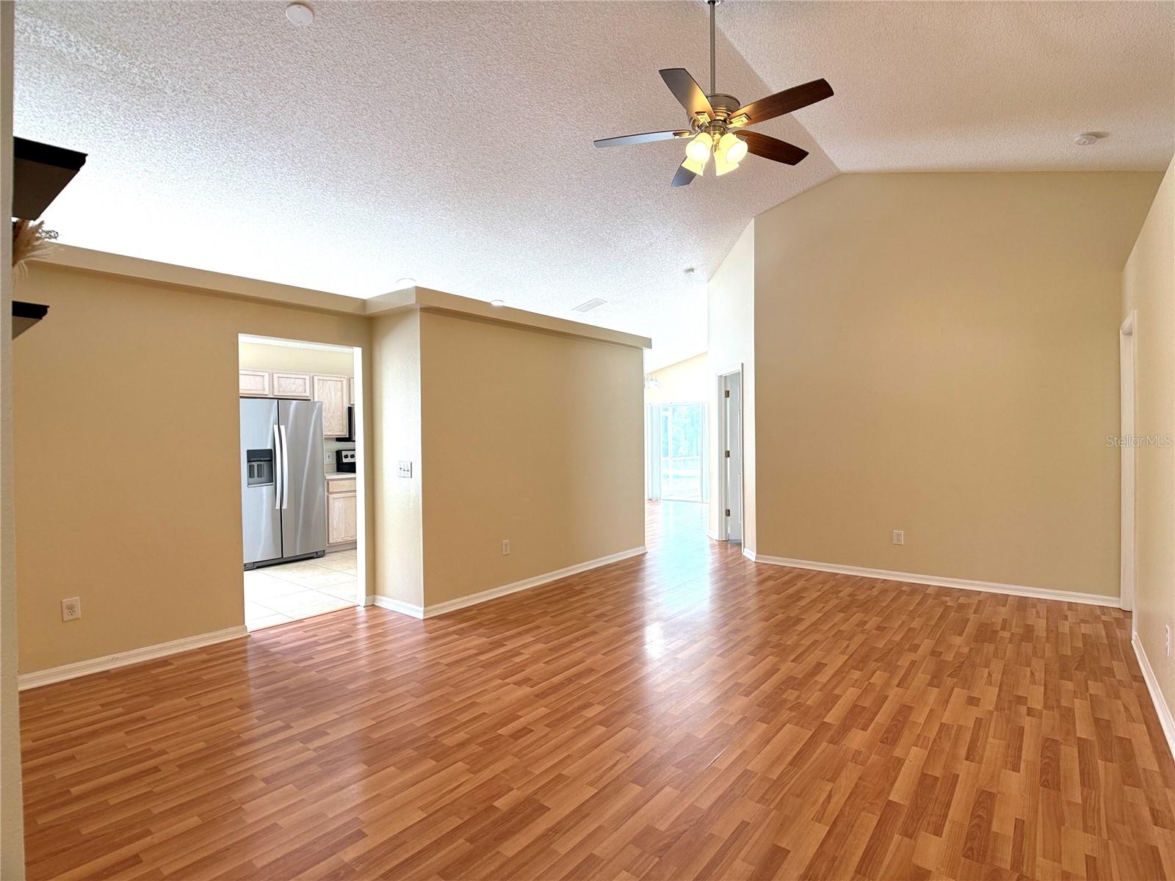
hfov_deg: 71.6
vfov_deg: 56.8
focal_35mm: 24
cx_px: 588
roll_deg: -0.1
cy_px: 440
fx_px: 815
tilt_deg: -0.5
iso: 125
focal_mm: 6.76
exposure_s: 1/156
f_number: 1.78
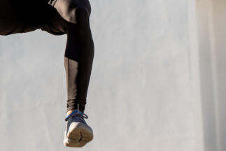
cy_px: -7
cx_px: 6
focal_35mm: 238
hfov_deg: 8.6
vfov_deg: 5.8
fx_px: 1495
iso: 100
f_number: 3.5
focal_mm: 100
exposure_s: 1/800
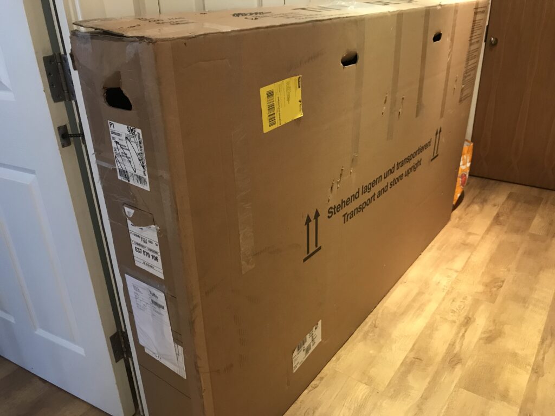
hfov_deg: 63.4
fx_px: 449
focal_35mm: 28
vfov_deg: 49.7
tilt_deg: -23.9
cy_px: 208
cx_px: 278
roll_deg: +2.2
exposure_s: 1/17
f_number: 1.8
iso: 100
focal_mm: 3.99
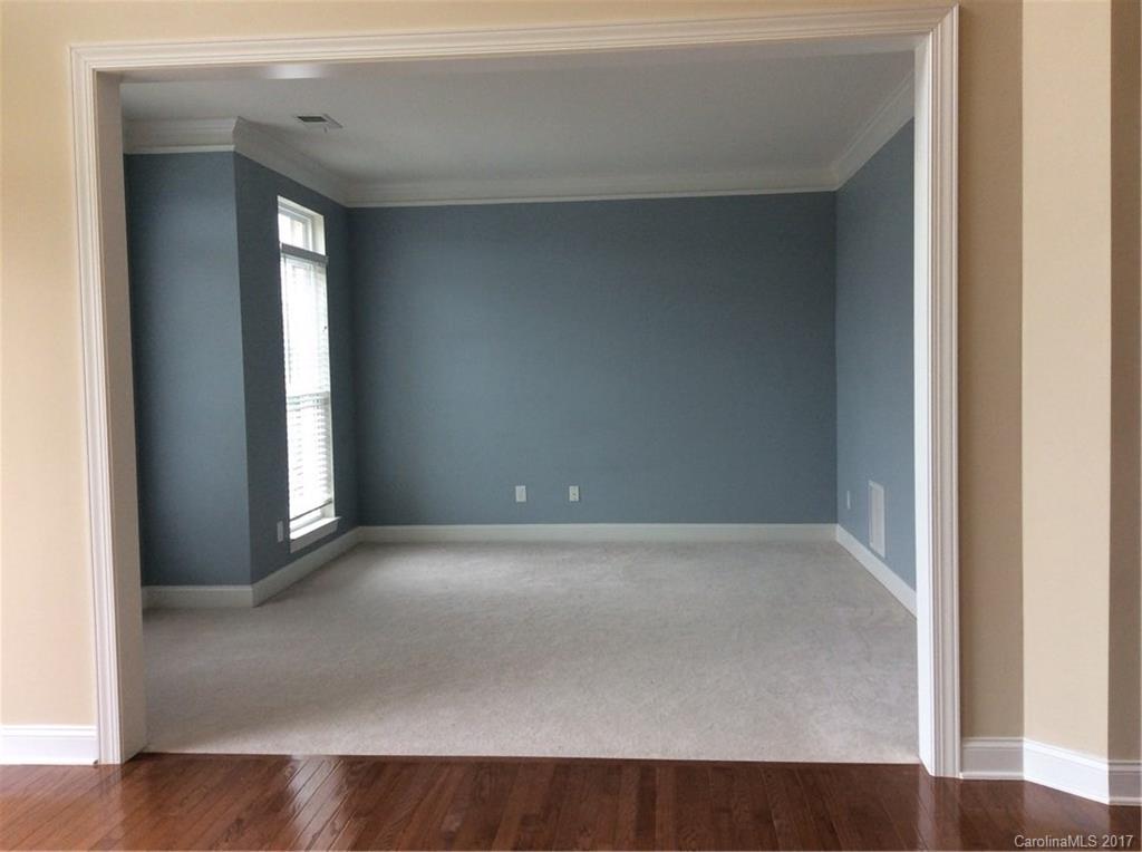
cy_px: 426
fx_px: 1054
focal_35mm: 32
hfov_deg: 56.9
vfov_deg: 44.0
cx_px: 571
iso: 50
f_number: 2.4
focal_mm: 3.3
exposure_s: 1/120
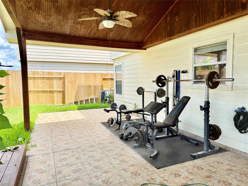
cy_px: 93
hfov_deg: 71.6
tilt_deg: -3.3
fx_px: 172
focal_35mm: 24
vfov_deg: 56.8
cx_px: 124
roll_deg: +0.8
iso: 80
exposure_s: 1/683
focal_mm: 6.76
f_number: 1.78
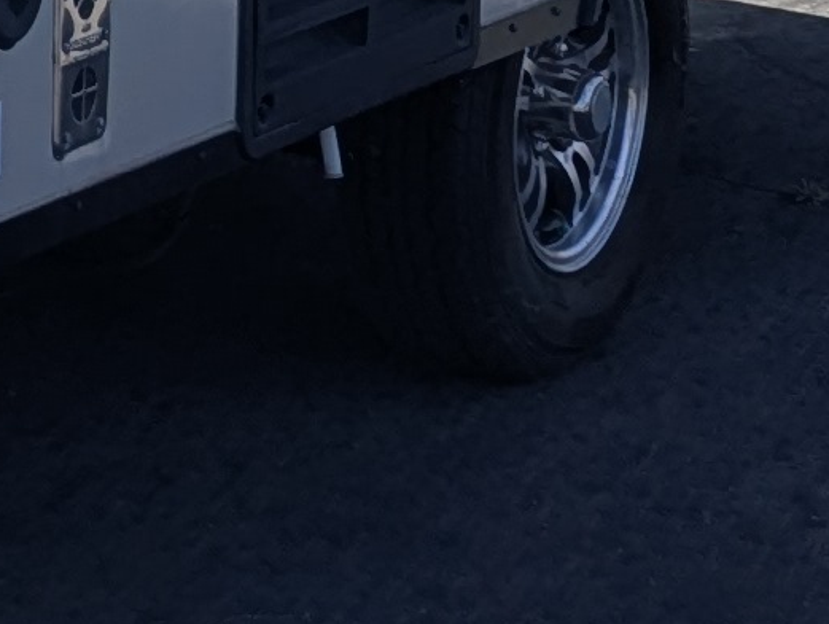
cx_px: -952
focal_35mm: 188
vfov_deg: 7.6
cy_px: -667
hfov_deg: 9.6
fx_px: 4508
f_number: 1.85
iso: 41
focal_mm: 6.81
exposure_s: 1/4049
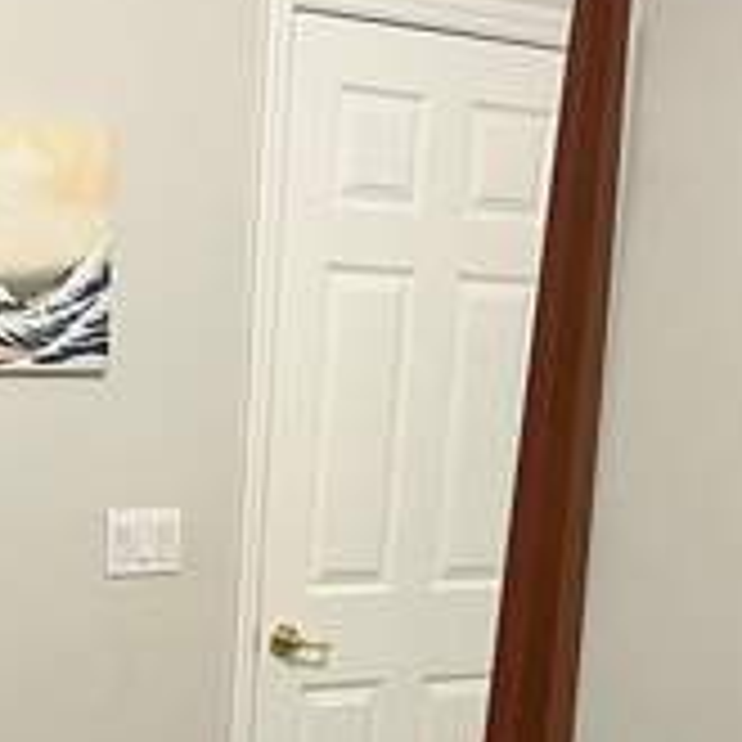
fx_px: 2158
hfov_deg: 19.5
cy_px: 940
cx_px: 270
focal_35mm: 89
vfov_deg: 18.3
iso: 125
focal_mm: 5.7
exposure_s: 1/60
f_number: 1.5
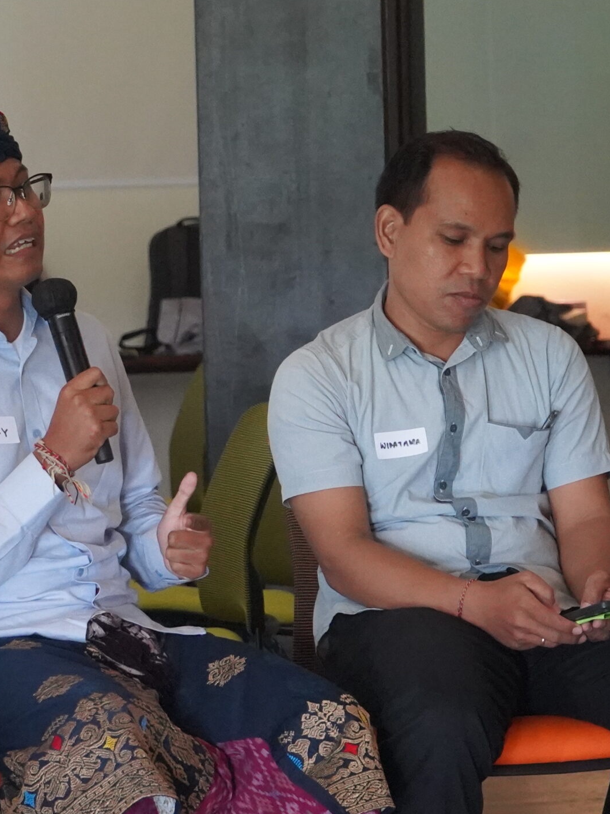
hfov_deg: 8.1
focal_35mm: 183
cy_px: 411
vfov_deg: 10.8
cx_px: 142
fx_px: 4300
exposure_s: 1/160
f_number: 5.6
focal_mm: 70
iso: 10000
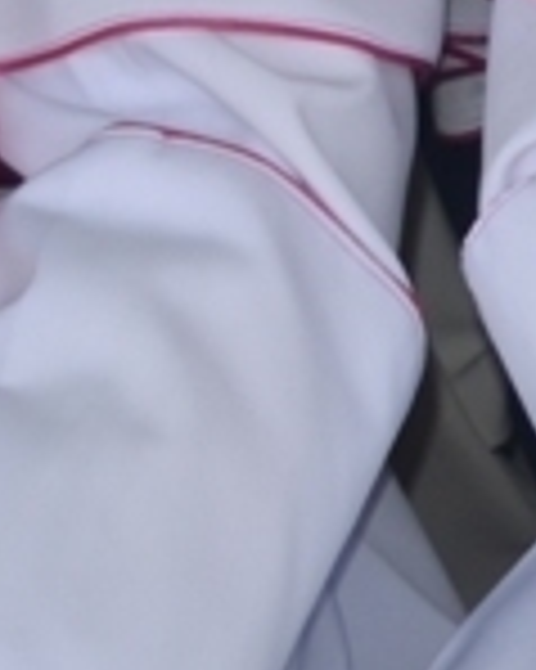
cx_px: 2189
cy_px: -465
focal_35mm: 303
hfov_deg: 4.6
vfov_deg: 6.3
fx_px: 6014
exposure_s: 1/200
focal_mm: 32
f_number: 6.3
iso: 100
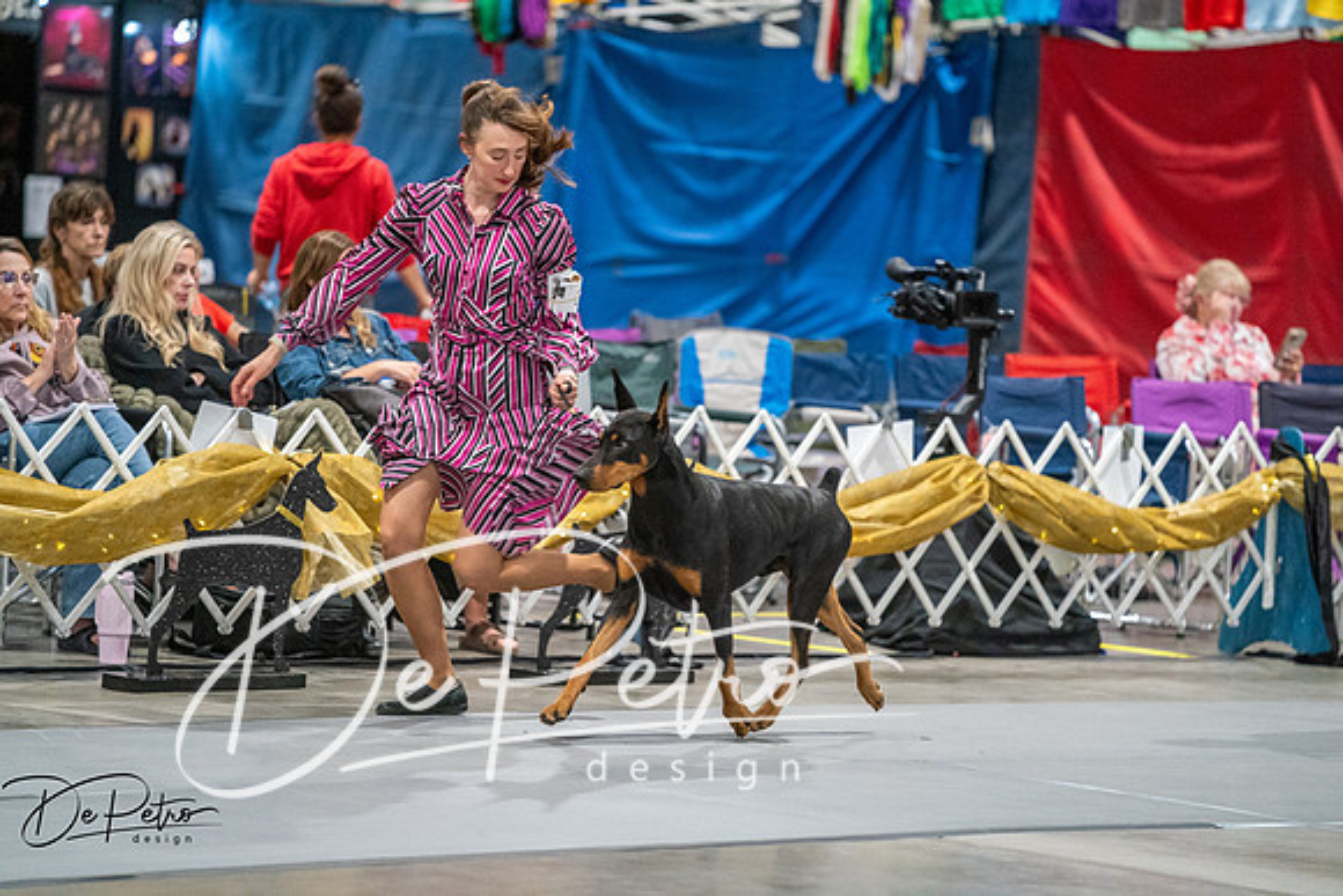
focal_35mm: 200
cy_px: 448
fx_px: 7463
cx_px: 672
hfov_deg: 10.3
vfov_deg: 6.9
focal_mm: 200
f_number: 2.8
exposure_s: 1/250
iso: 6400
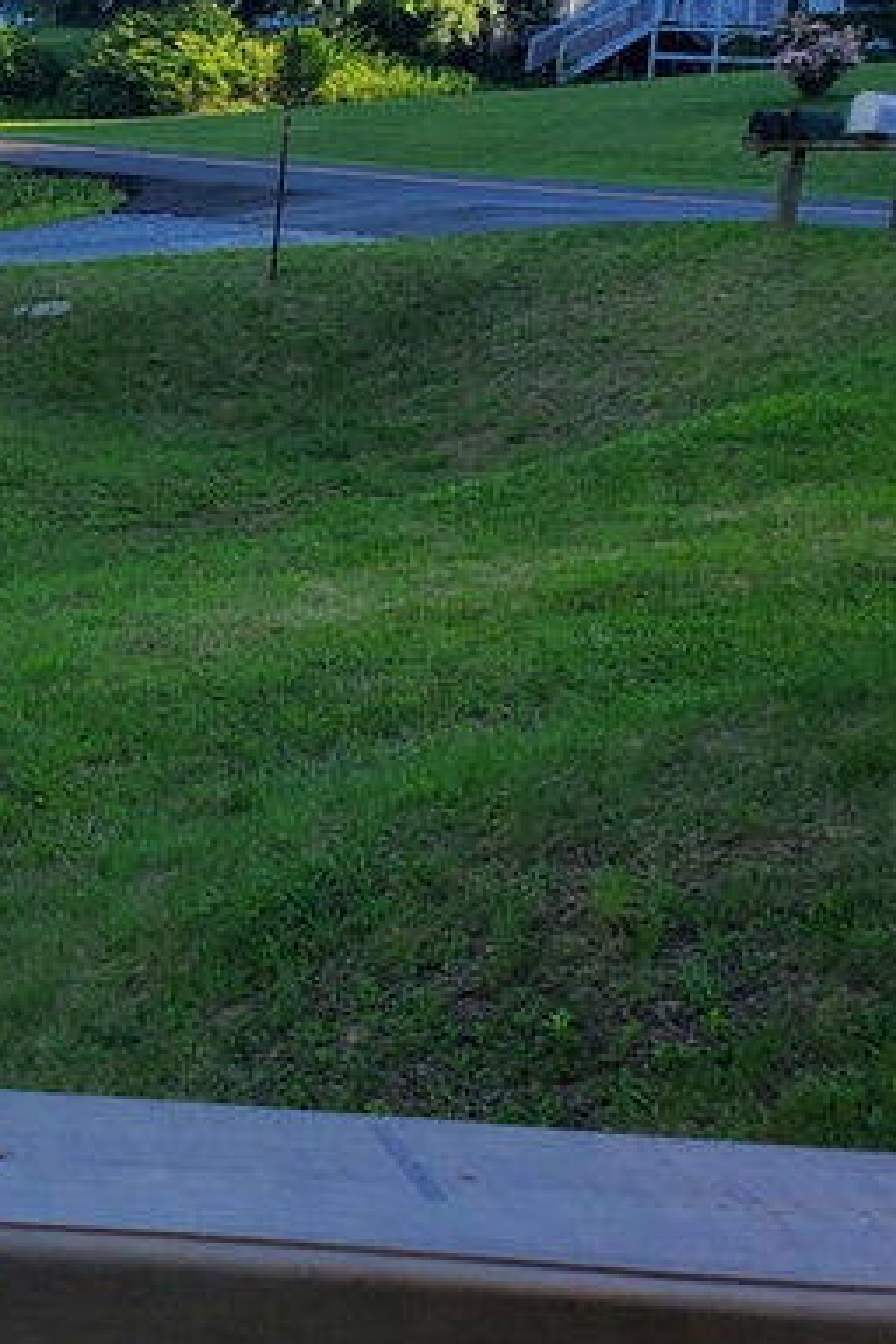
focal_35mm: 60
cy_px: 340
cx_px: -513
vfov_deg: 32.8
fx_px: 2240
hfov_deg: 19.3
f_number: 2.4
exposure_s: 1/636
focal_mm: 4.3
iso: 50
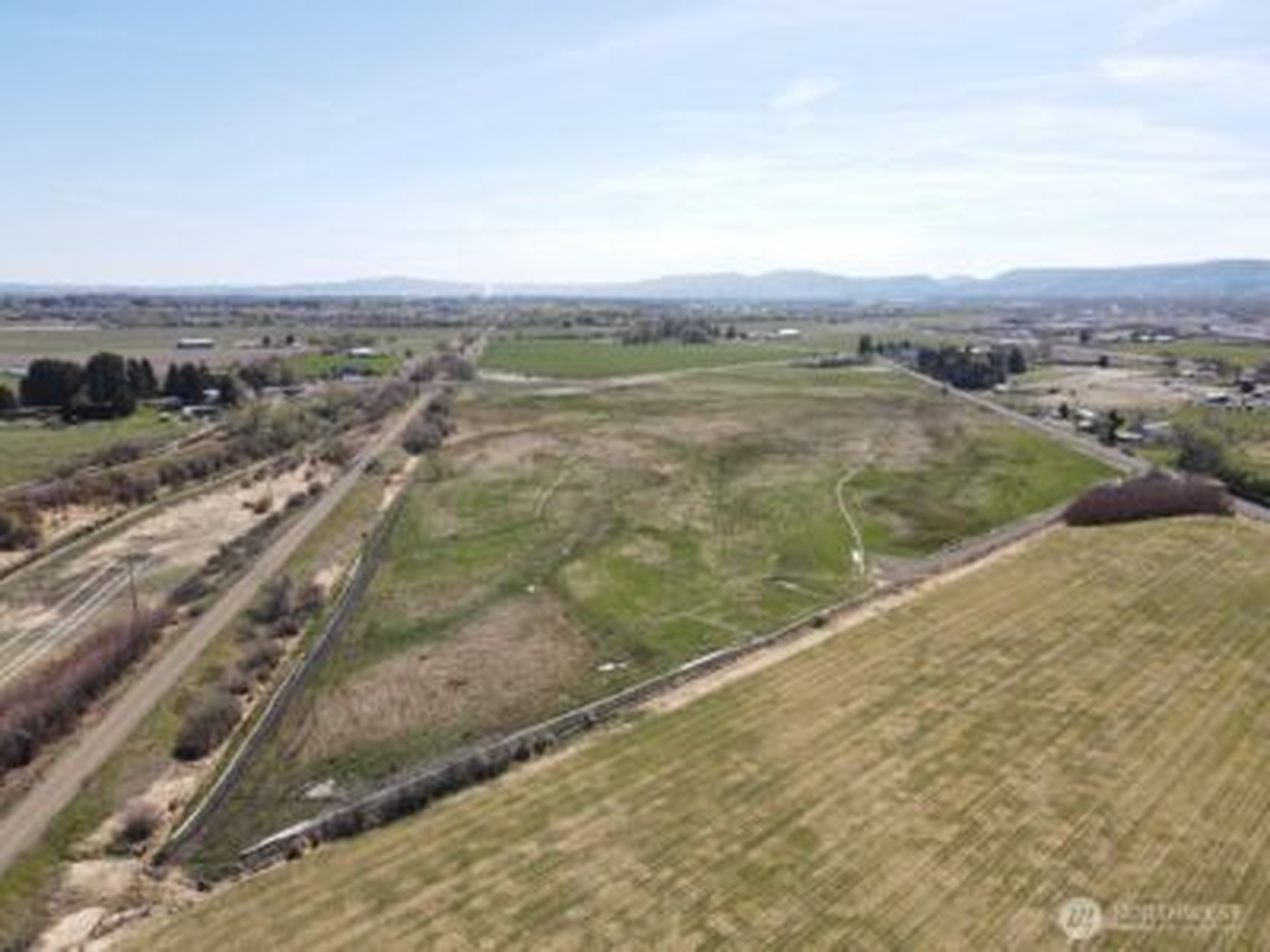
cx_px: 635
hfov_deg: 71.6
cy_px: 476
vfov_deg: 56.8
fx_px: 881
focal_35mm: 24
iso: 100
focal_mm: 4.5
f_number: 2.8
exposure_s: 1/640
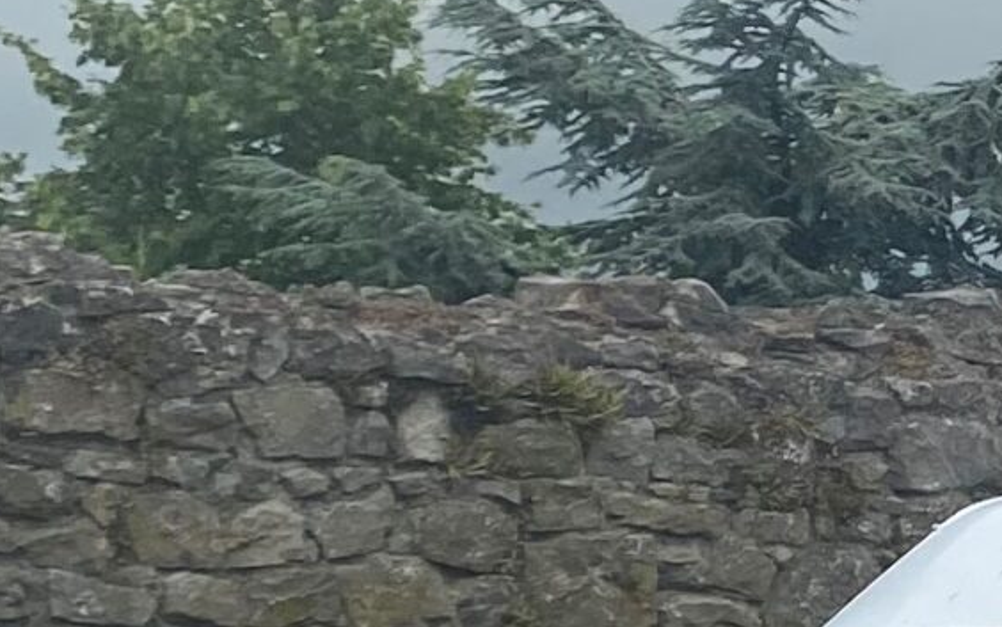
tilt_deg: +0.9
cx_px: 2265
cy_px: 855
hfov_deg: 13.3
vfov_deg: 10.2
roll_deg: -2.4
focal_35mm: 125
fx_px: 3415
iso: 32
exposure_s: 1/3610
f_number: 1.8
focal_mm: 4.25
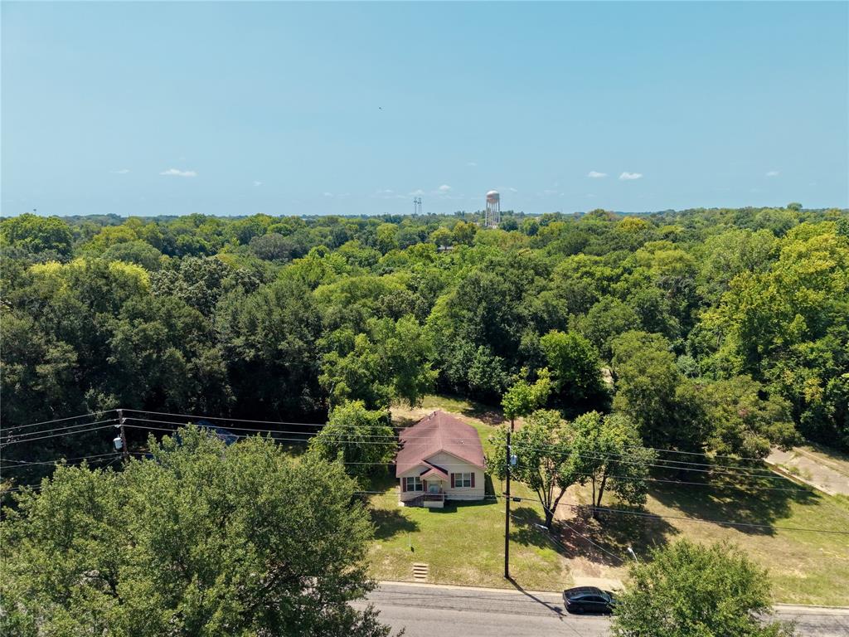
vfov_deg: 56.8
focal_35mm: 24
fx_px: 589
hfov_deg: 71.6
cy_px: 318
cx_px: 424
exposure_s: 1/6000
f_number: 1.8
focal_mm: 8.67
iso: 290
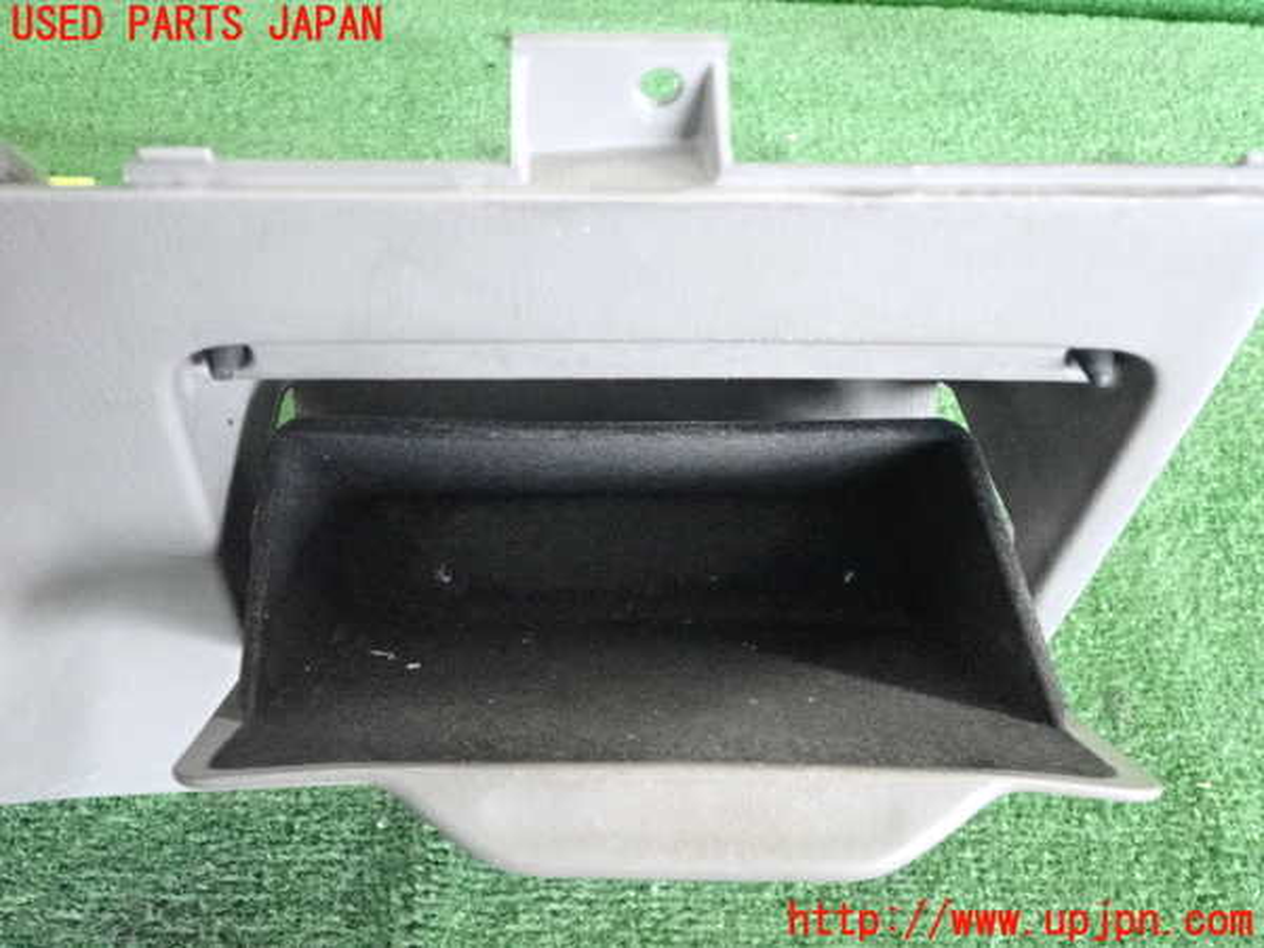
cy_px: 474
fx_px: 1497
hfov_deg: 45.8
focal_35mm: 41
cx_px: 632
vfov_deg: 35.1
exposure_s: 1/125
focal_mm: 7.31
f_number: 2.8
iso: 4000
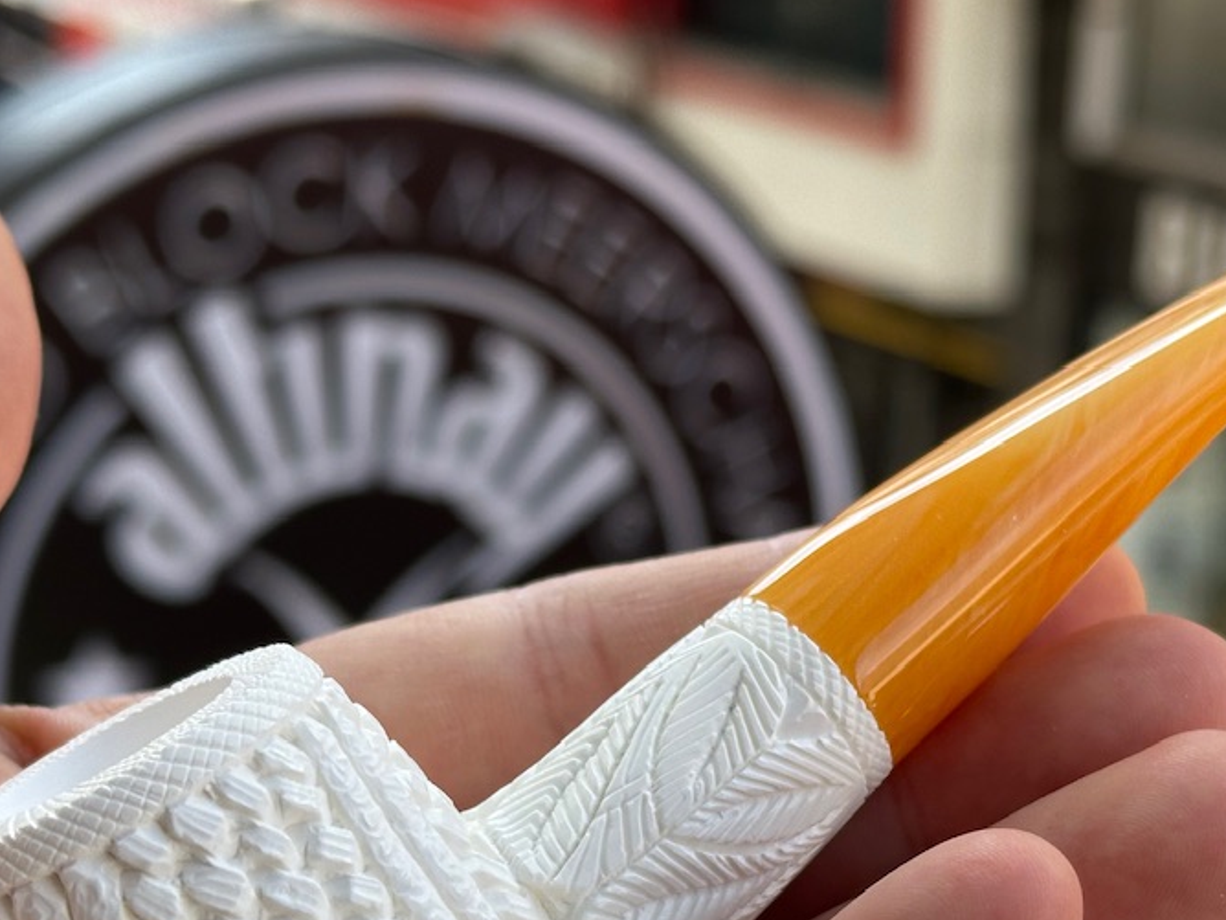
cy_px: 735
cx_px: 703
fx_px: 3258
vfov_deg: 16.0
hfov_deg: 21.3
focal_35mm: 92
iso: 64
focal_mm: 6.86
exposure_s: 1/1157
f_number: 1.78
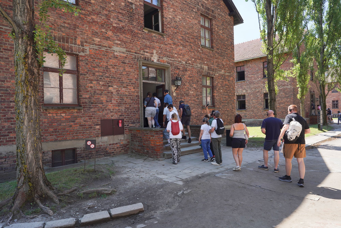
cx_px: 170
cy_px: 114
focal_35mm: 24
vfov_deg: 53.1
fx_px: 227
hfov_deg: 73.7
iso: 100
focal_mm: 24
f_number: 9
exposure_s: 1/100
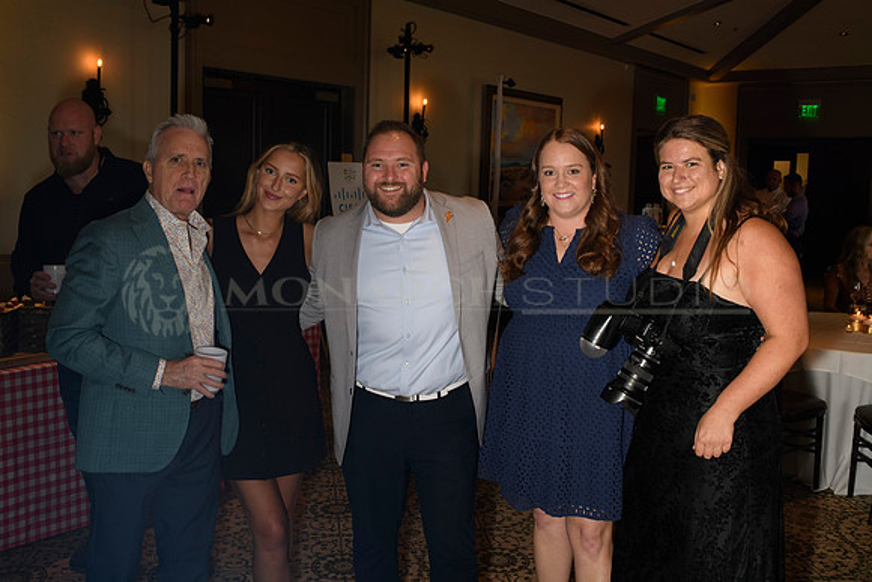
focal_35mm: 35
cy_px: 291
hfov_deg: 54.4
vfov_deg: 37.9
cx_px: 436
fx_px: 848
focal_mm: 35
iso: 800
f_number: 8
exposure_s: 1/80
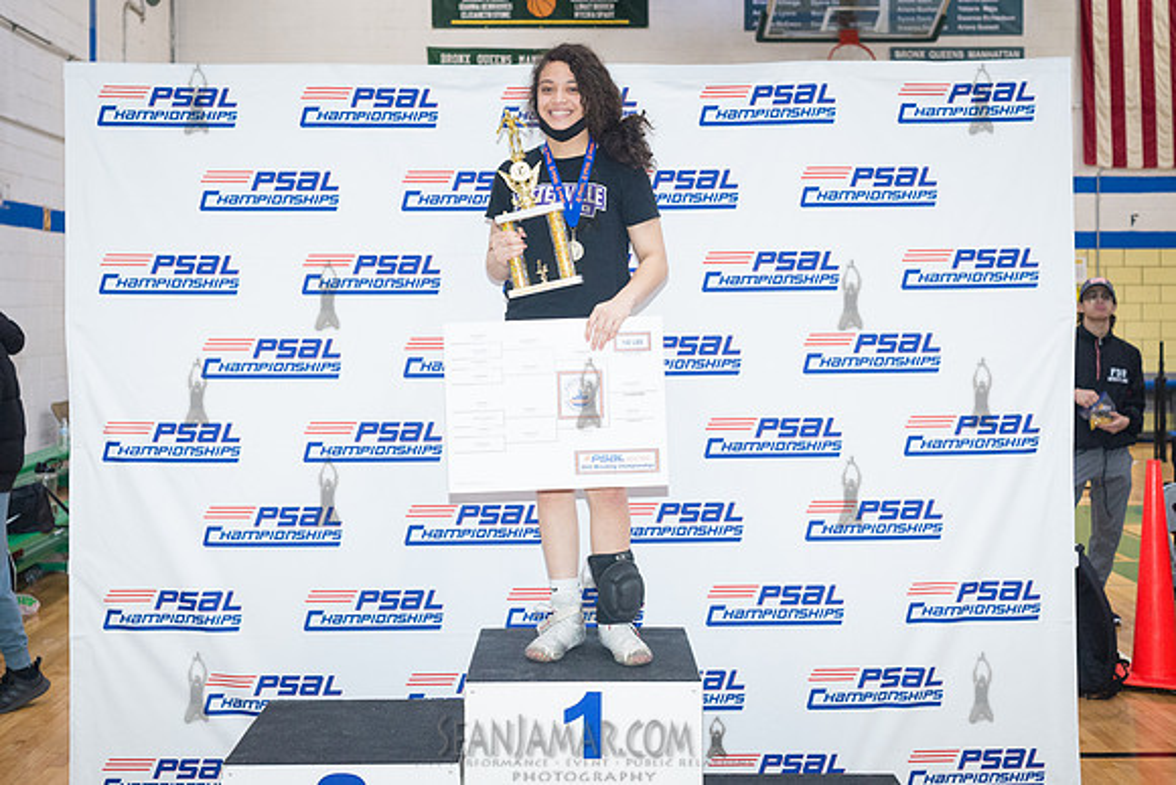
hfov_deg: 44.8
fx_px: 1427
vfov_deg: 30.7
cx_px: 581
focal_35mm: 44
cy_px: 317
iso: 4000
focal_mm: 35
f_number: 5
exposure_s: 1/250
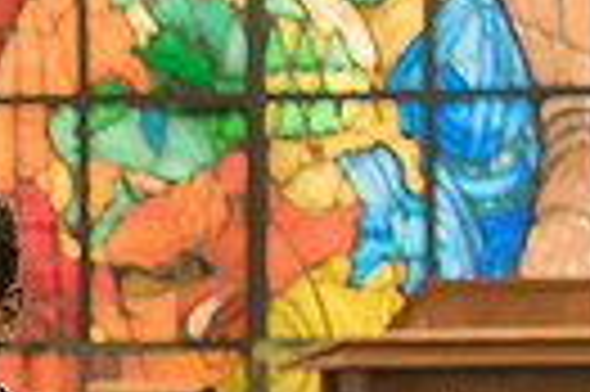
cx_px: -525
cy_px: 585
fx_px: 5745
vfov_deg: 3.9
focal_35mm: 351
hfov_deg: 5.8
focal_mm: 75
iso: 1250
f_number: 4
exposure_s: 1/125
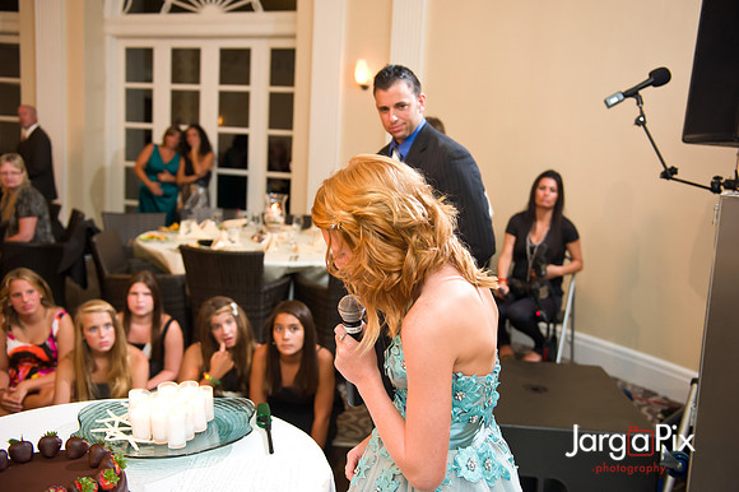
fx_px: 718
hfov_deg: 54.5
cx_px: 370
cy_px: 246
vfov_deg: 37.8
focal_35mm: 35
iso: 1600
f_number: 3.2
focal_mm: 35
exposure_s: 1/125
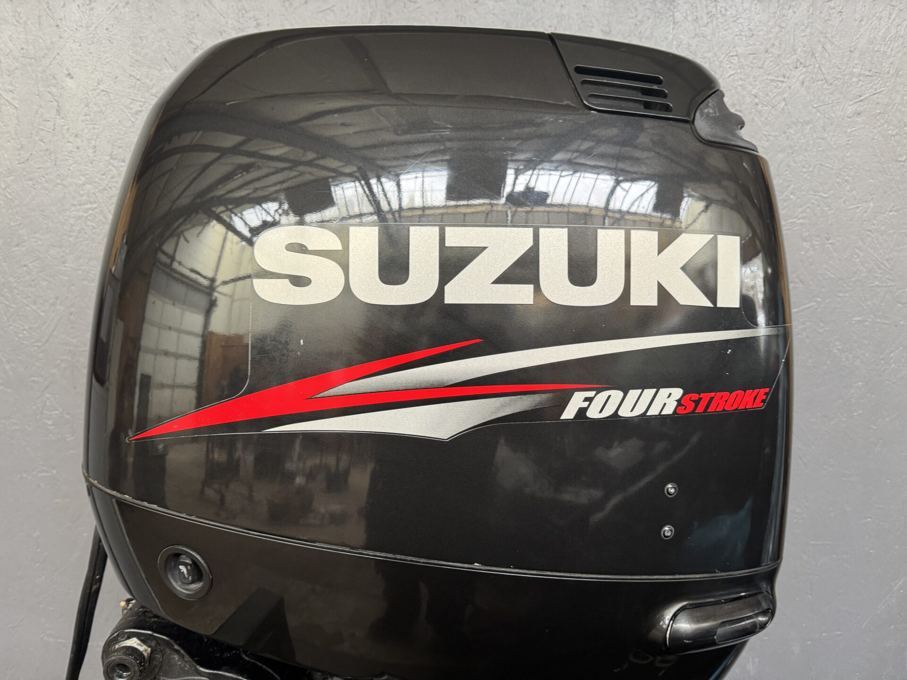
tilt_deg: -6.2
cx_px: 454
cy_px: 340
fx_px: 629
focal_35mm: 24
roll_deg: -0.7
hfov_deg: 71.6
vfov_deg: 56.8
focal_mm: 6.76
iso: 320
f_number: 1.78
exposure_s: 1/50
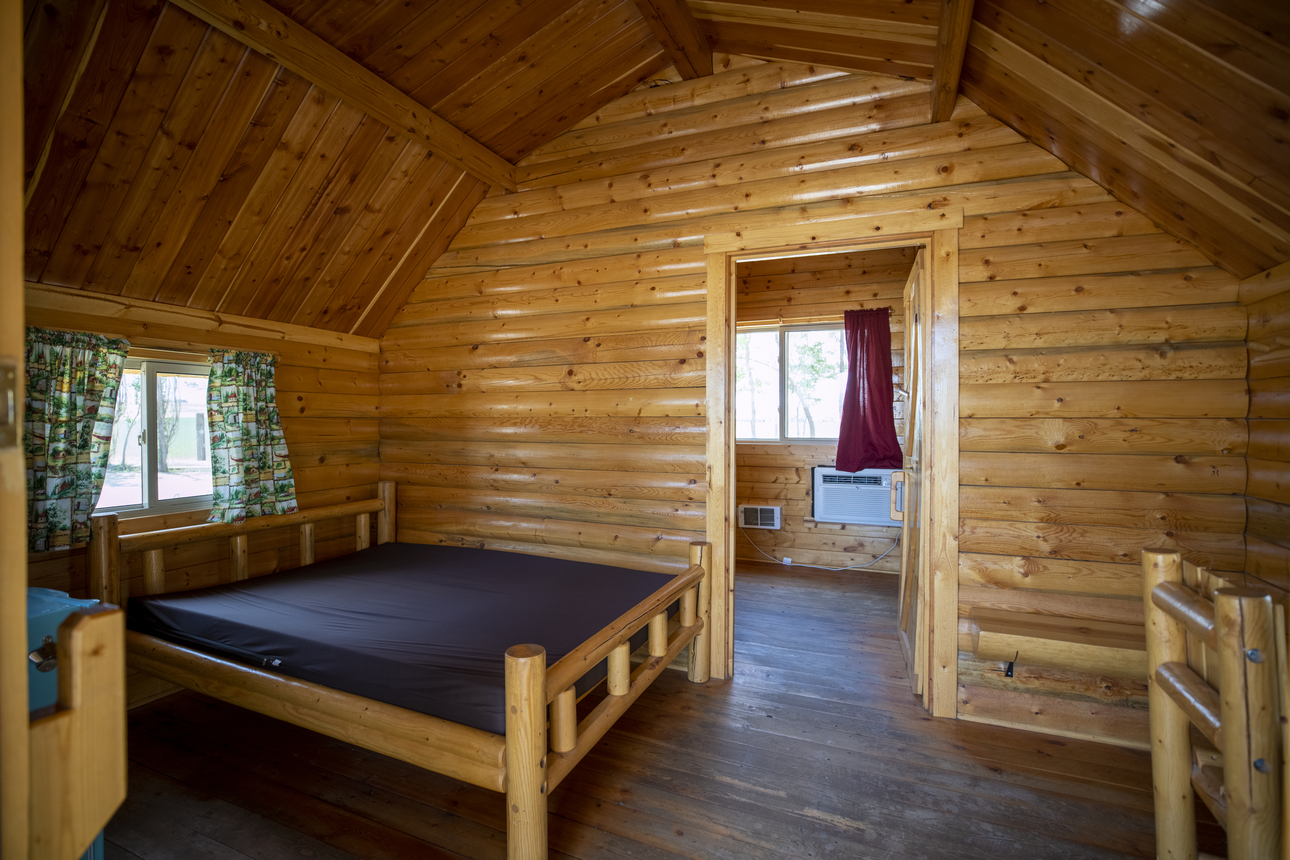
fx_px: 573
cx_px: 645
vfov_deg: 73.7
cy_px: 430
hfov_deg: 96.7
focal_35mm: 16
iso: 800
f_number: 2.8
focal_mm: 16
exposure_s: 1/80
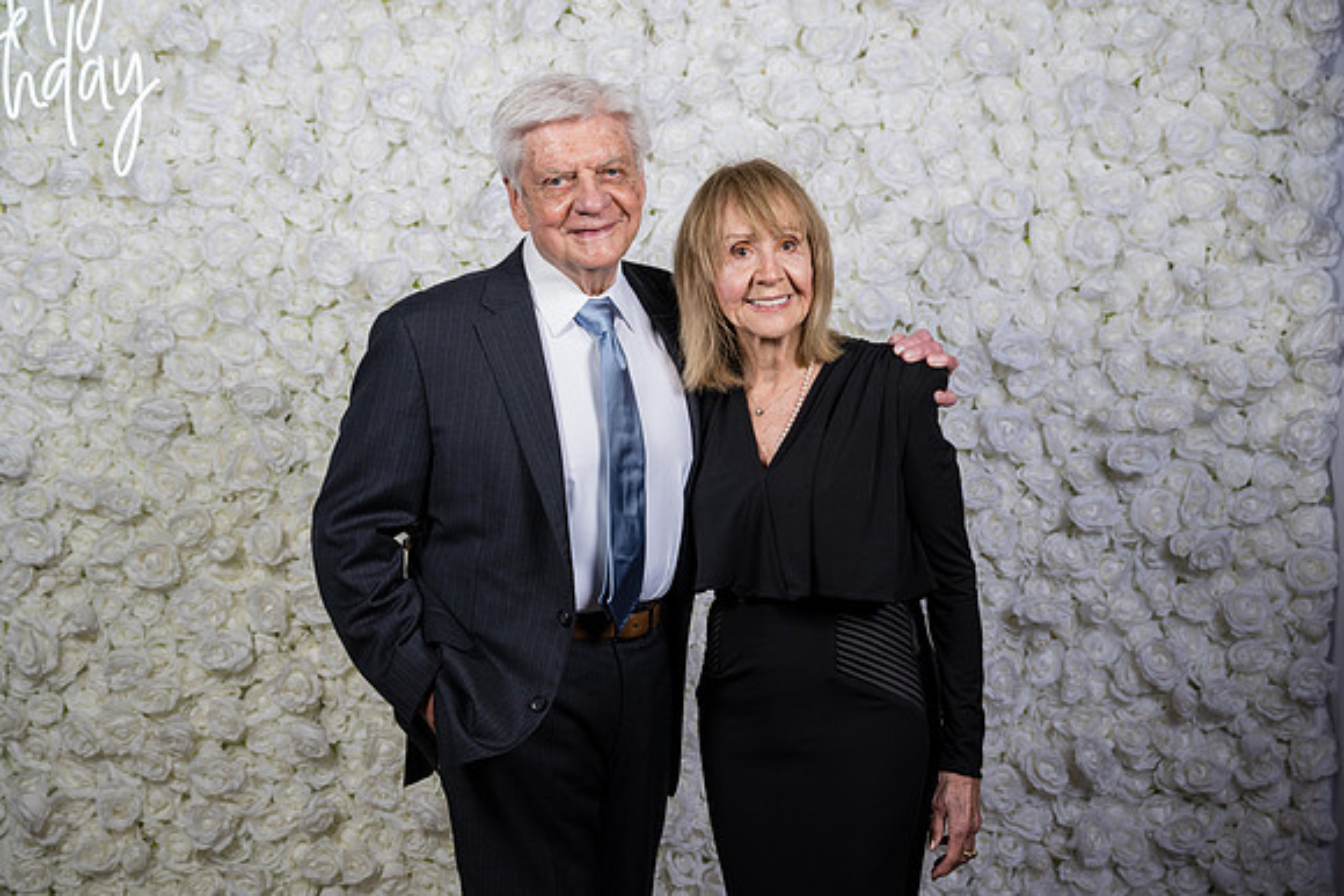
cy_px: 424
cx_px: 637
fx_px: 2044
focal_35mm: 55
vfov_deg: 24.7
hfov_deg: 36.4
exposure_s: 1/200
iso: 400
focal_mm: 52
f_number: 5.6
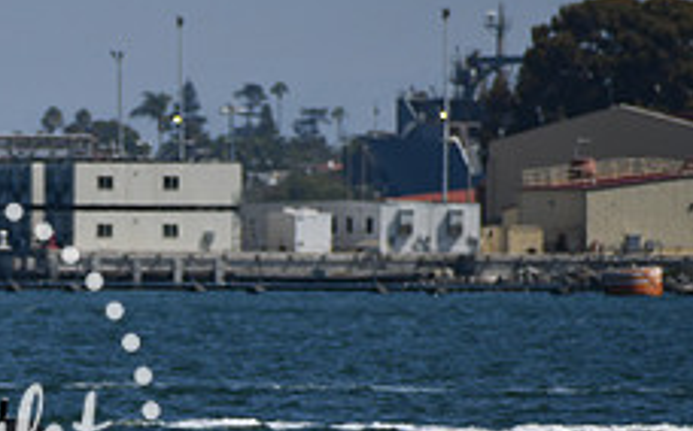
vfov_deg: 1.1
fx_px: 22019
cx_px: -128
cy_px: 451
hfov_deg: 1.8
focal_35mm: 1167
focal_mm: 300
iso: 200
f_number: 7.1
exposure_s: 1/1600
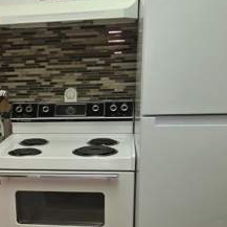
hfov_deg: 27.8
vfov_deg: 28.2
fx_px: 445
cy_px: 173
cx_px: 35
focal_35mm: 60
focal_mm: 5.4
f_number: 1.8
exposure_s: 1/120
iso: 125
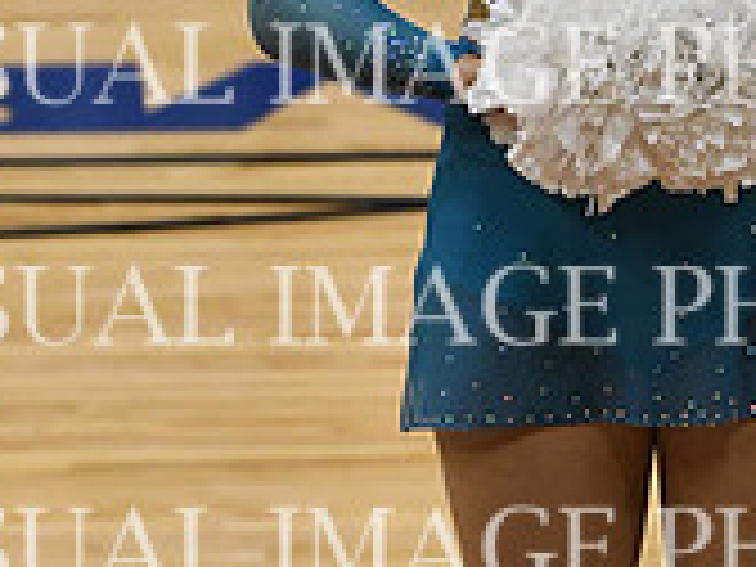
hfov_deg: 2.0
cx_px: 623
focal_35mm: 994
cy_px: 184
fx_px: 21709
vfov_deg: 1.5
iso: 4000
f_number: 4
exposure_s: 1/500
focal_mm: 200
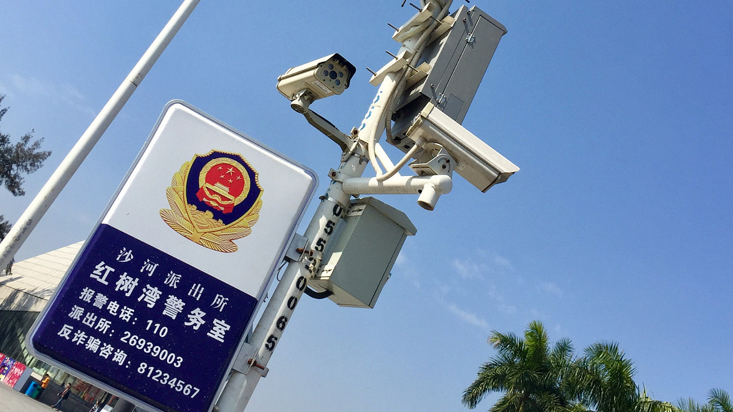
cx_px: 369
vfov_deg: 26.8
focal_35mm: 43
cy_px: 42
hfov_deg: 47.4
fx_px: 836
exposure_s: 1/2326
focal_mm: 4.15
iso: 32
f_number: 2.2
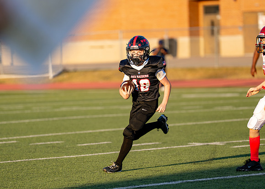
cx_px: 133
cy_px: 101
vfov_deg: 5.3
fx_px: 2057
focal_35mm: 273
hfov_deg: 7.4
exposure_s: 1/1000
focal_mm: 200
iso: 100
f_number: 2.8
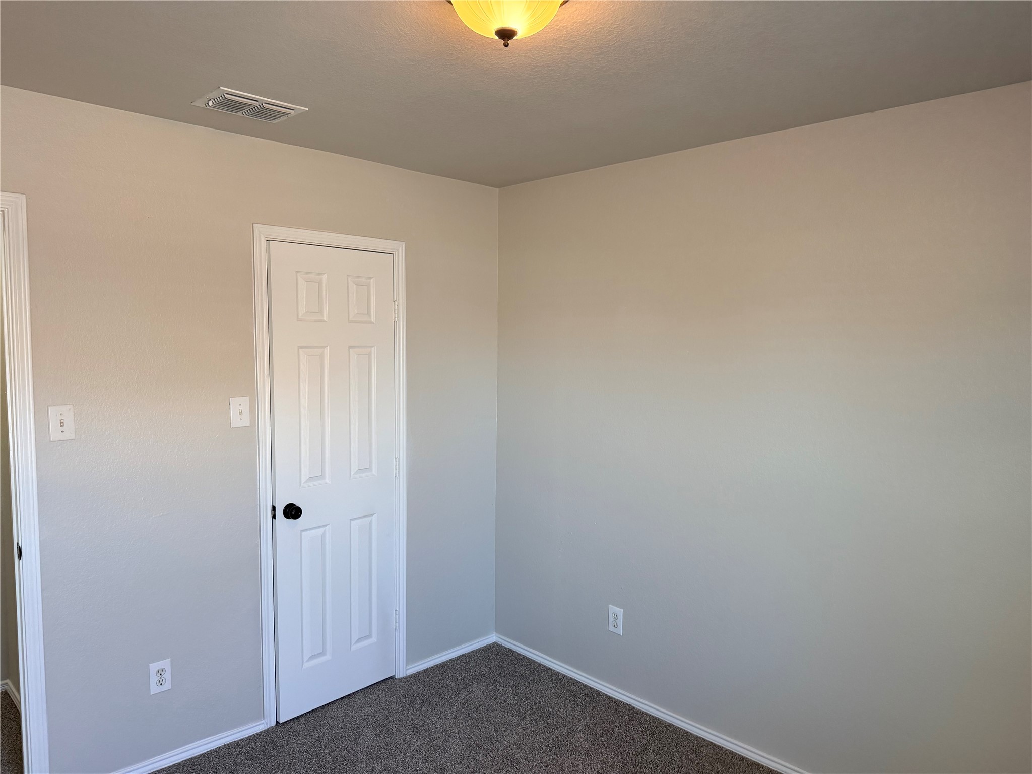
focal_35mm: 24
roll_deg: -0.9
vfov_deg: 56.8
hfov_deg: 71.6
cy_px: 387
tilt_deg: -5.4
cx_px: 516
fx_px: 716
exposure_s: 1/120
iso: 200
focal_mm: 6.76
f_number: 1.78
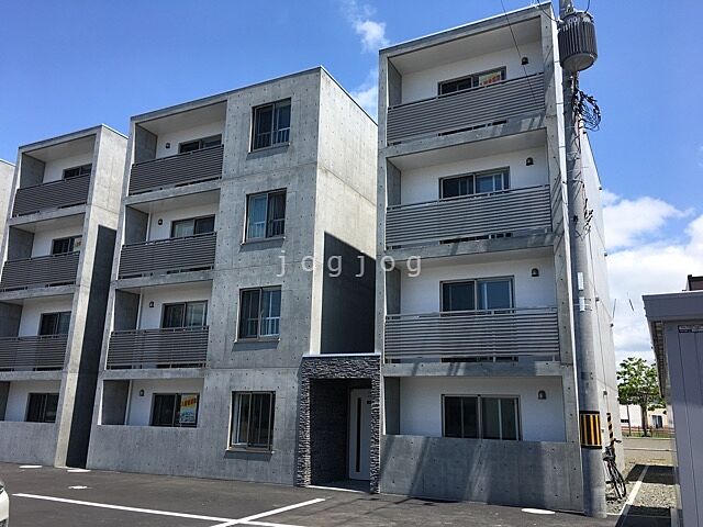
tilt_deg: +14.7
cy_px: 264
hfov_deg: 61.7
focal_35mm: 29
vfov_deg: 48.2
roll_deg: -1.7
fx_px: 589
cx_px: 352
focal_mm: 4.15
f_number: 2.2
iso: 25
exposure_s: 1/1304
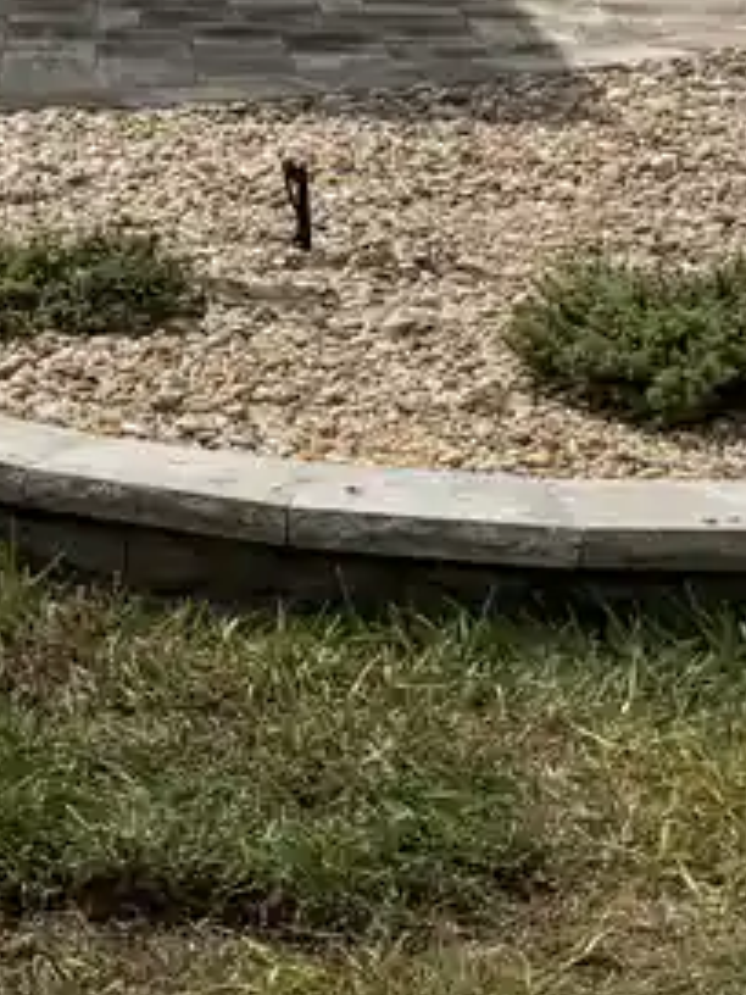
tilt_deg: -10.3
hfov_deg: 10.8
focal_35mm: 106
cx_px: -1284
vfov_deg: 18.3
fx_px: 3046
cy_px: 168
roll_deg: +1.8
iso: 80
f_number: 1.78
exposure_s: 1/10417
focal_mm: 6.76
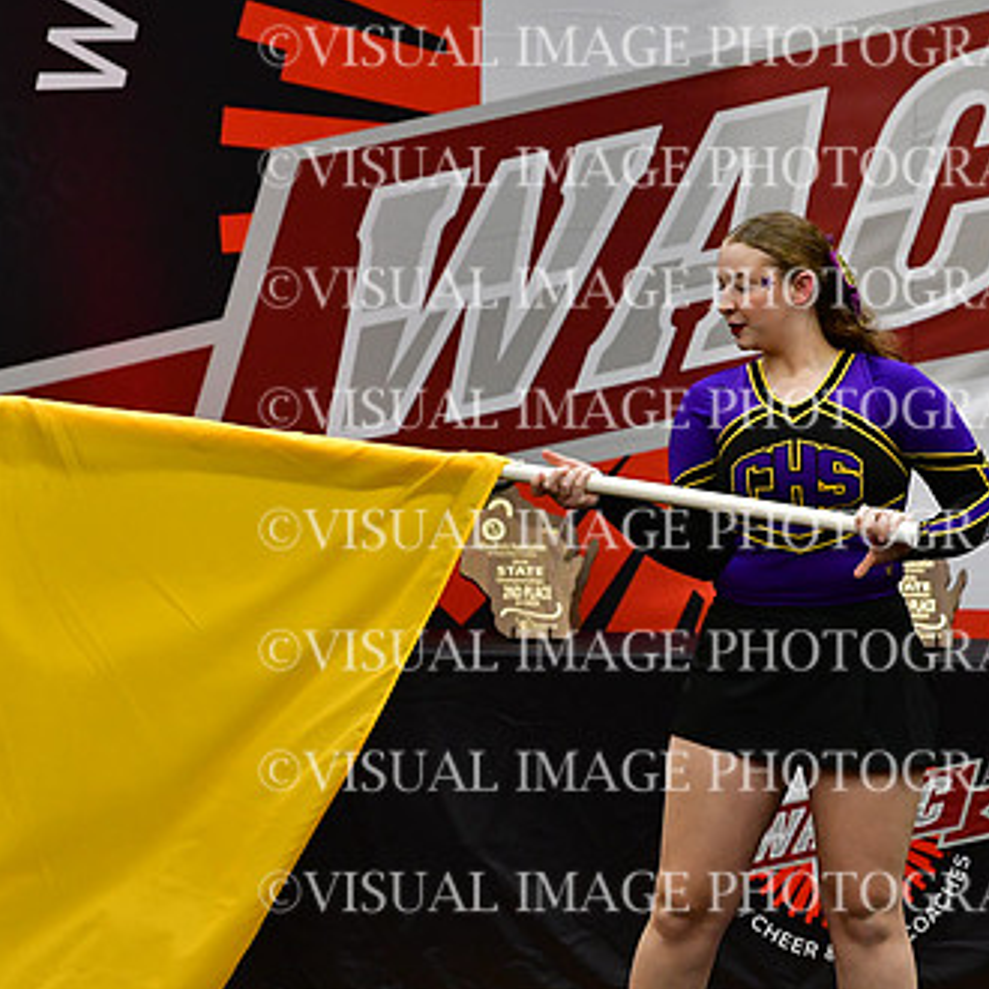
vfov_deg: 4.5
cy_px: 469
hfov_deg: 4.5
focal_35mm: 391
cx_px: 692
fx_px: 12639
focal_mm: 175
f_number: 4
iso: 4000
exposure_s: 1/500
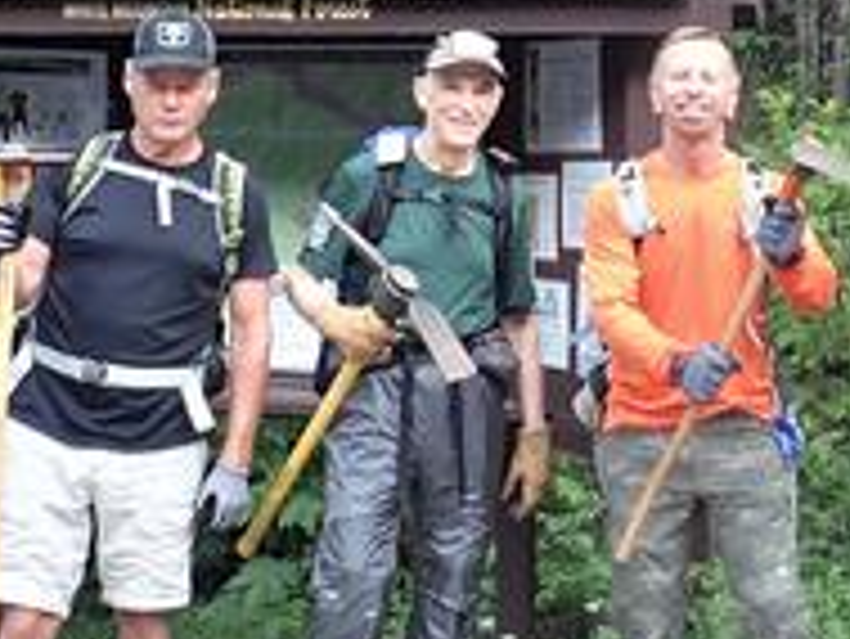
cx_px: 729
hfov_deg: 28.5
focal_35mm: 66
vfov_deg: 22.2
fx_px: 1622
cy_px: 394
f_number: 2.8
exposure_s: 1/80
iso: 100
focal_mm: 4.5
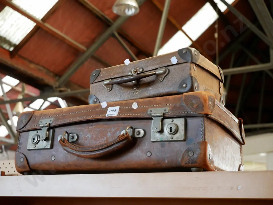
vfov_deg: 29.1
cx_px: 136
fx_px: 394
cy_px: 102
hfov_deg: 38.2
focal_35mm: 50
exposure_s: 1/60
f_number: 4.5
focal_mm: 25
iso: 1250
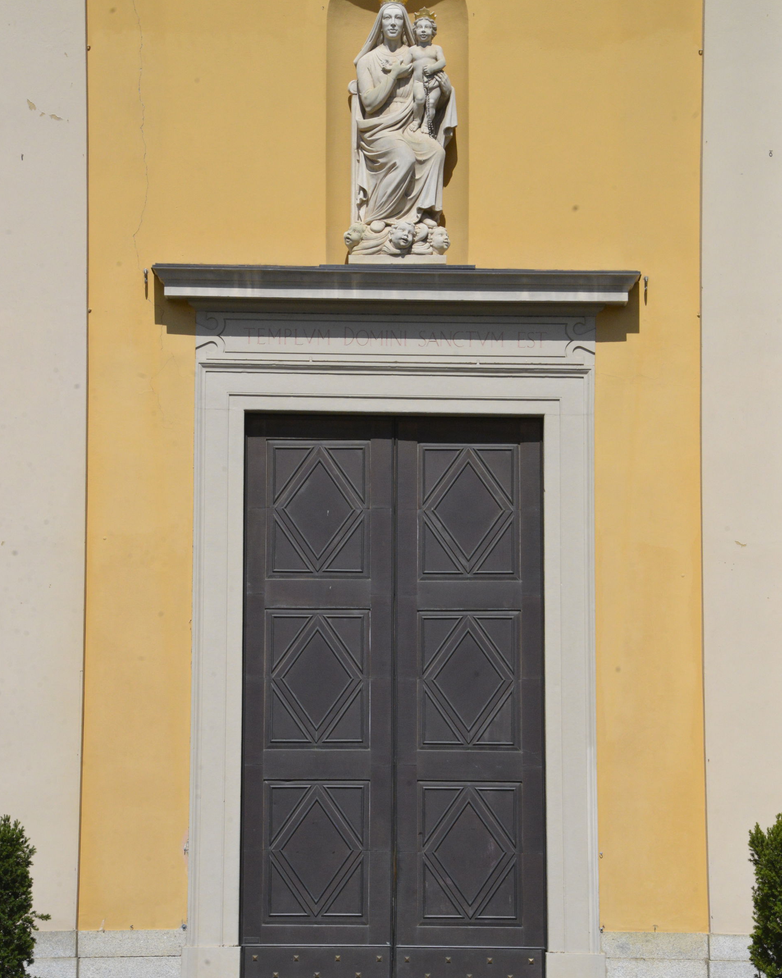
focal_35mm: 111
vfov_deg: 17.3
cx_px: 391
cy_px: 515
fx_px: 3211
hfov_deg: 13.9
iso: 3200
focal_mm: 98
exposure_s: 1/3200
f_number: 14
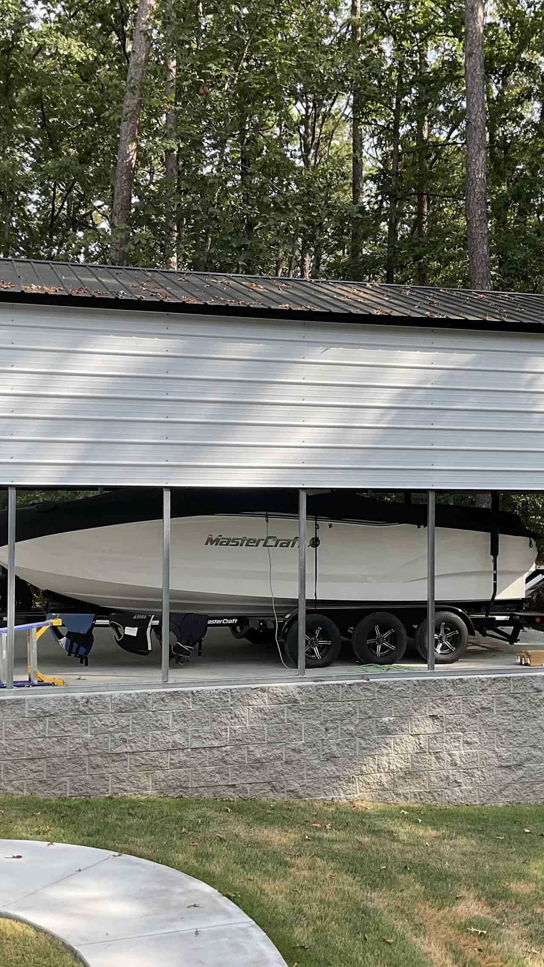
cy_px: 488
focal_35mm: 43
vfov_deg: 47.4
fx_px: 1102
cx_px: 300
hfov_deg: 27.7
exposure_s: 1/295
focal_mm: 3
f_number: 1.8
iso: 16
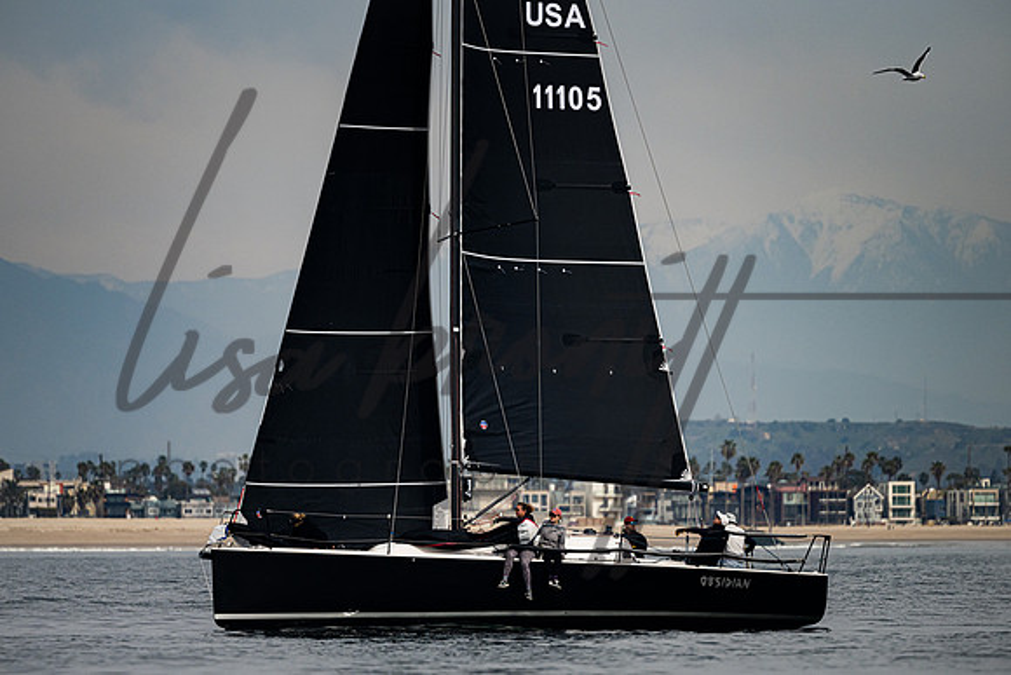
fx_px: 11292
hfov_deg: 5.1
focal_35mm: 402
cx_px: 498
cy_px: 378
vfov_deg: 3.4
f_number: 5.3
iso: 400
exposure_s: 1/6400
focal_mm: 350
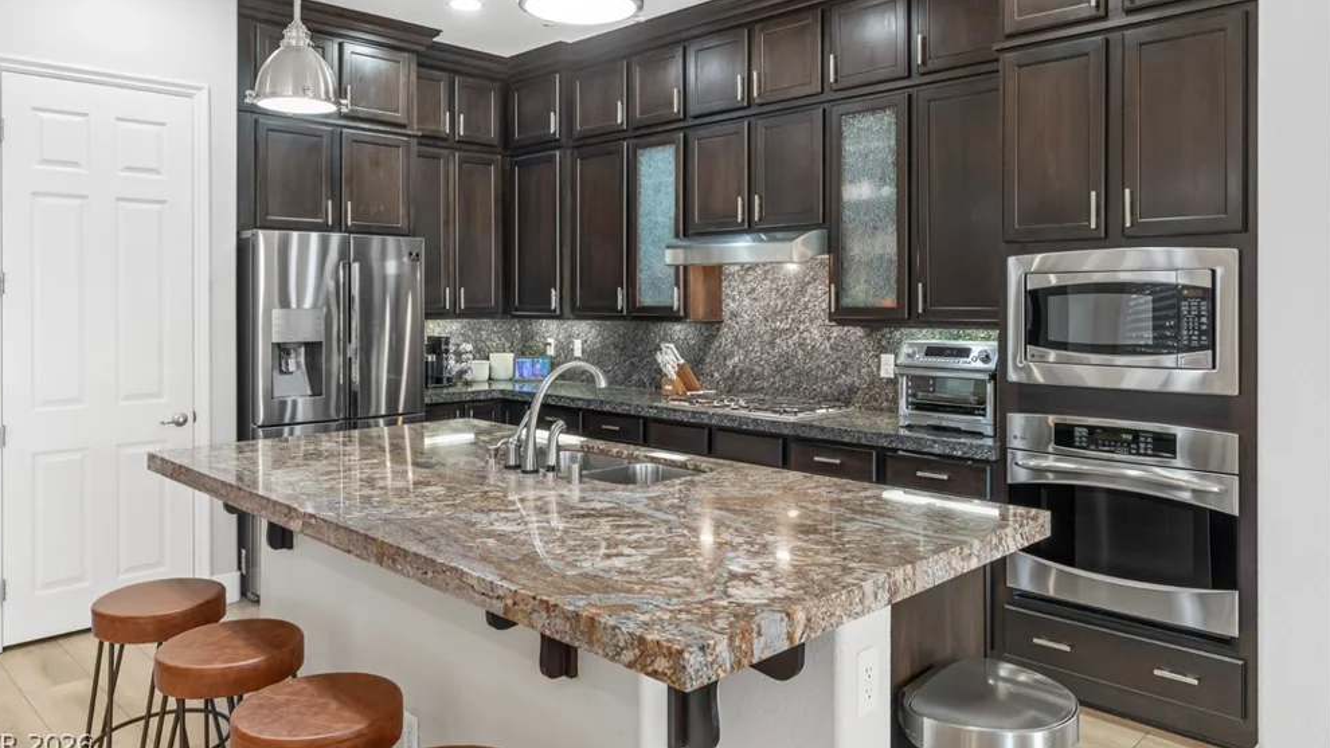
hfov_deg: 71.9
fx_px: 917
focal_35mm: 26
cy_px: 306
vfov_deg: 44.2
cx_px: 648
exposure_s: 1/2
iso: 400
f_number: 8
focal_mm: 24
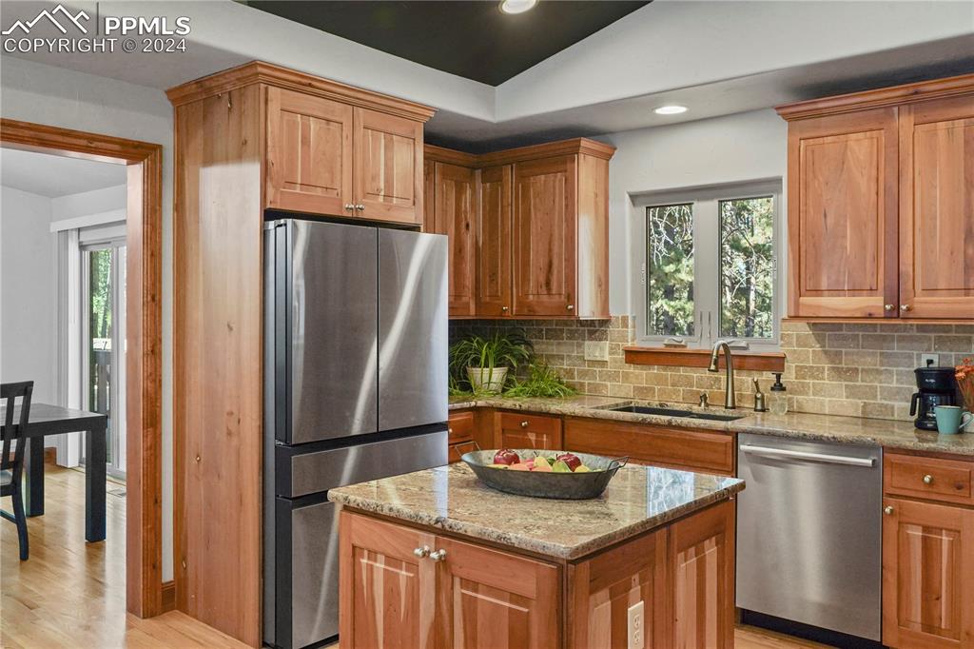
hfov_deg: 61.9
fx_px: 811
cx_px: 487
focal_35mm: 30
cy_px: 324
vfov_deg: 43.6
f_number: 11
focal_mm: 30
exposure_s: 1/30
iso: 1600
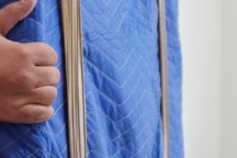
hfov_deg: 16.0
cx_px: -146
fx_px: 750
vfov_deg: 11.9
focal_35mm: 114
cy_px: 146
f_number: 3.5
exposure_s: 1/160
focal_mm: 16
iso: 4000
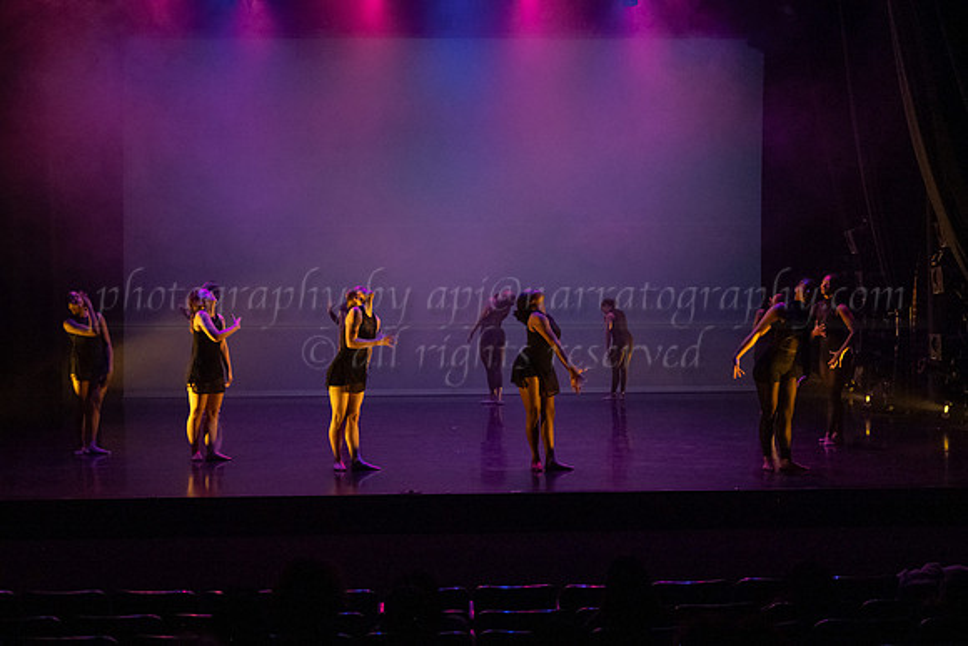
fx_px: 1360
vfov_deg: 26.7
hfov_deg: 39.1
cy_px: 363
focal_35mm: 51
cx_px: 544
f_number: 2.8
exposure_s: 1/320
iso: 4000
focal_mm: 45
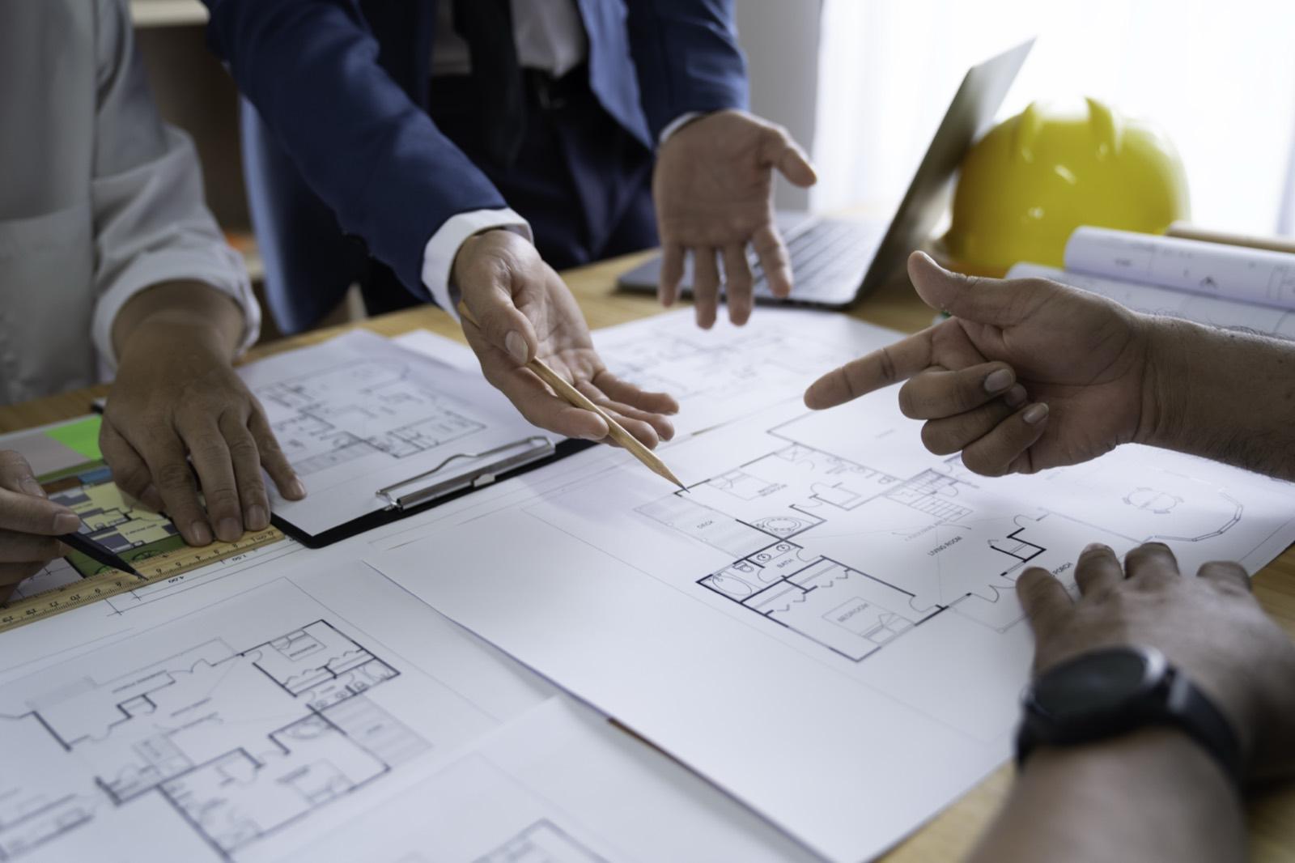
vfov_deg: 38.9
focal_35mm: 34
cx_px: 648
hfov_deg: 55.8
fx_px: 1223
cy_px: 432
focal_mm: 34
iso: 500
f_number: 2.8
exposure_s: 1/125
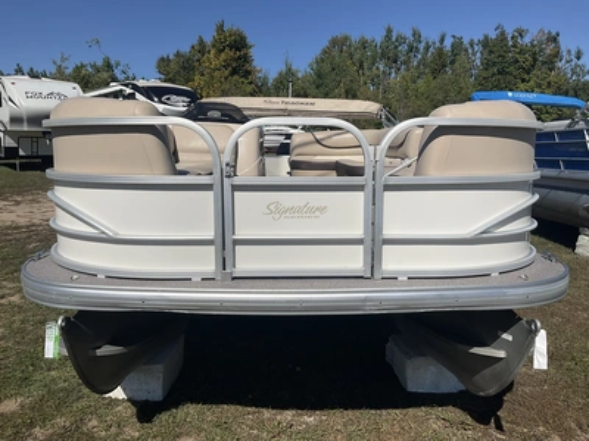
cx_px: 294
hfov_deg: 61.7
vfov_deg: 48.2
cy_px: 220
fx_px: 493
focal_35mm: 29
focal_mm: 3
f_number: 1.8
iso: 25
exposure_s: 1/5263
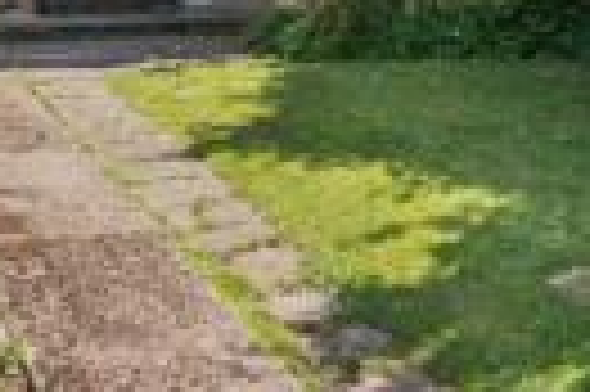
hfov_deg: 25.4
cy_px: -259
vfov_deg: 15.2
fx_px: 1309
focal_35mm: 80
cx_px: 311
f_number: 5.6
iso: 250
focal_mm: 22
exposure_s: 1/250
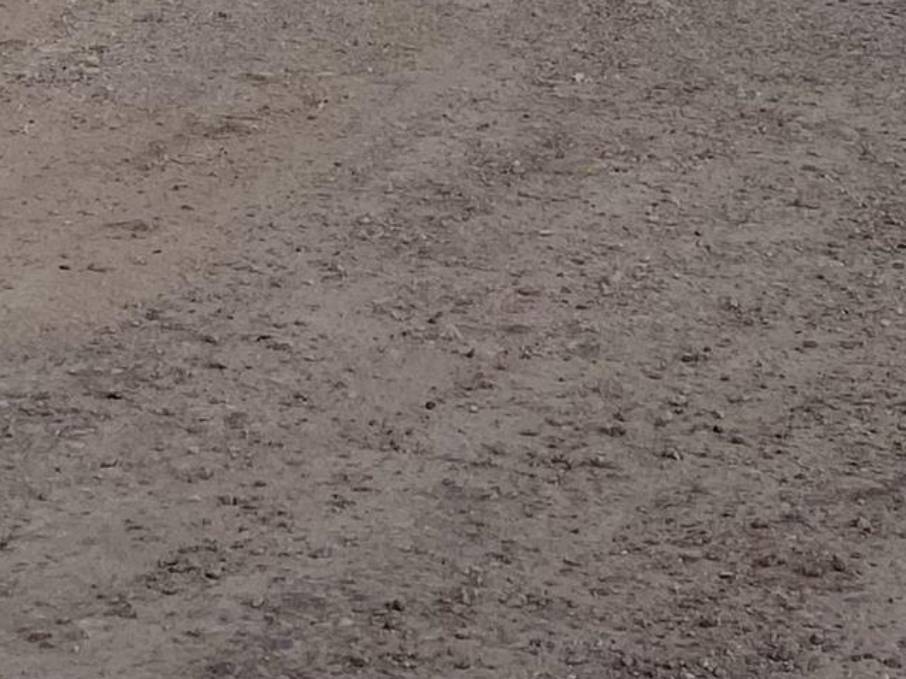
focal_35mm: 125
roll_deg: -1.0
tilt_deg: -0.7
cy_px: -471
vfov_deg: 11.2
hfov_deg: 15.8
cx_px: 407
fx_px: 3271
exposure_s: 1/136
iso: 32
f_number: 1.8
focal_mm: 4.25
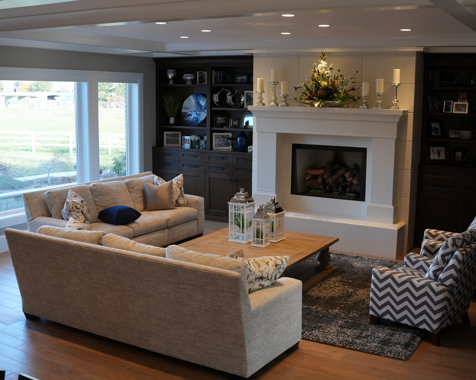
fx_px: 578
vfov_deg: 36.5
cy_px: 188
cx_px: 253
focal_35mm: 41
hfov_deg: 44.8
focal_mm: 24
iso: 100
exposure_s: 1/50
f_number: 2.8
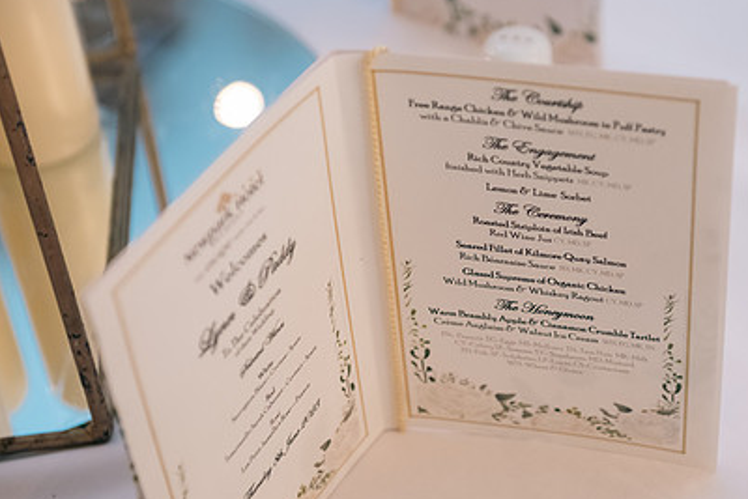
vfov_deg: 15.2
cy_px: 259
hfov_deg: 22.5
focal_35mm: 90
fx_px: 1871
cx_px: 496
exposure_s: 1/160
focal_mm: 62
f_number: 3.5
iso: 800
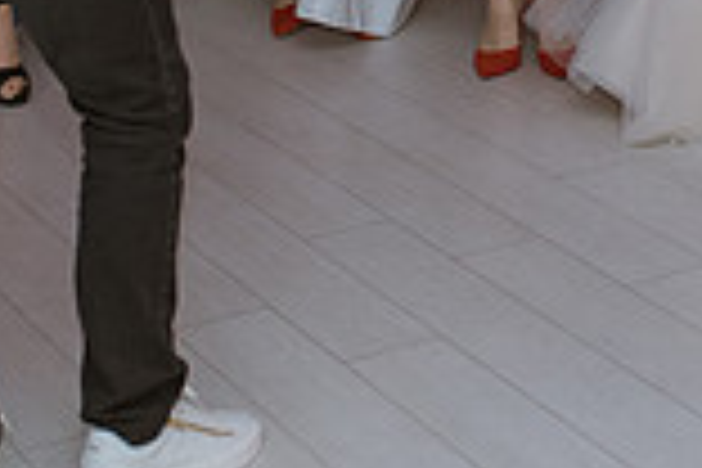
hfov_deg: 15.7
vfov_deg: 10.2
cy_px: -241
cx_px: 572
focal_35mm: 130
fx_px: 2535
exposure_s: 1/200
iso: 1000
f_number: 2.5
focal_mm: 35
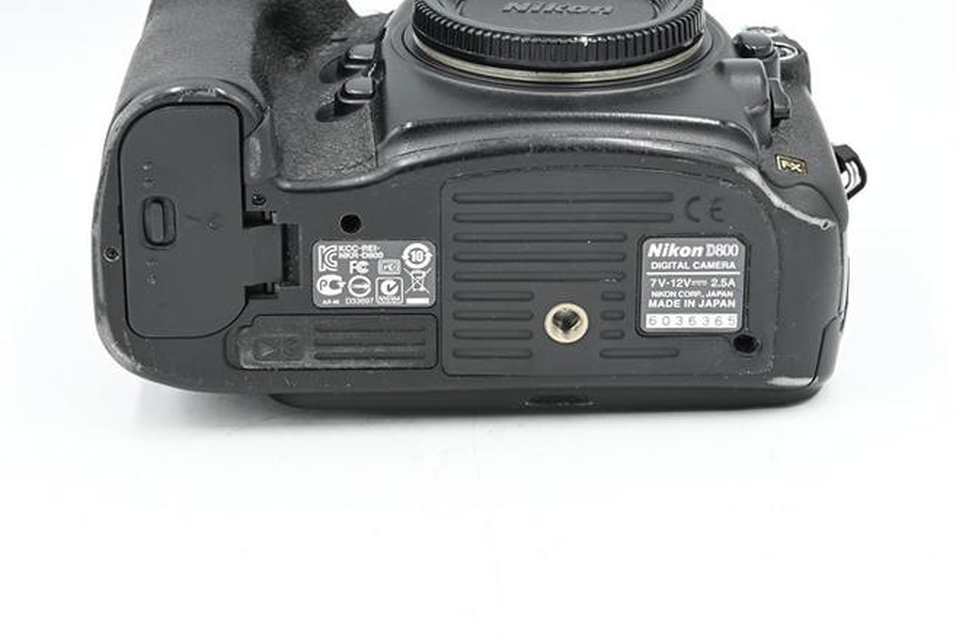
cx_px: 502
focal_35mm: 93
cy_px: 170
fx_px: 2469
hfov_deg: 21.9
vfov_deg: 14.7
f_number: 14
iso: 100
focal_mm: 63
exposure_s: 1/8
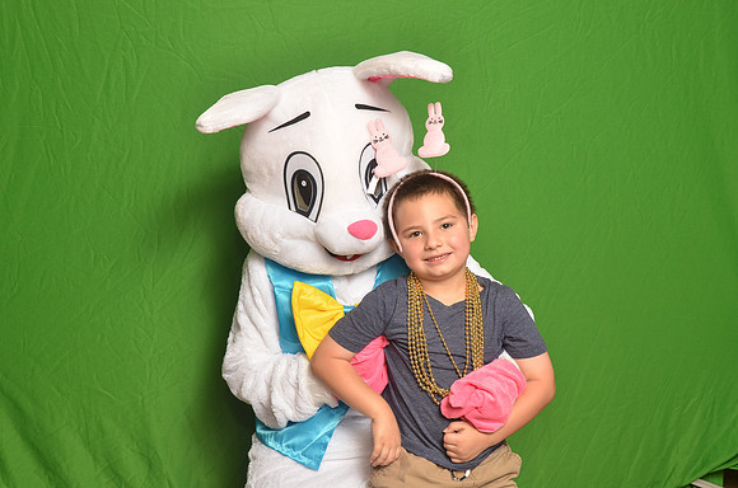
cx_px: 369
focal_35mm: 44
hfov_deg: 45.0
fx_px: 890
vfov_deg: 30.7
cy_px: 244
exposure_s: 1/60
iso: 200
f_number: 6.3
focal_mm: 29
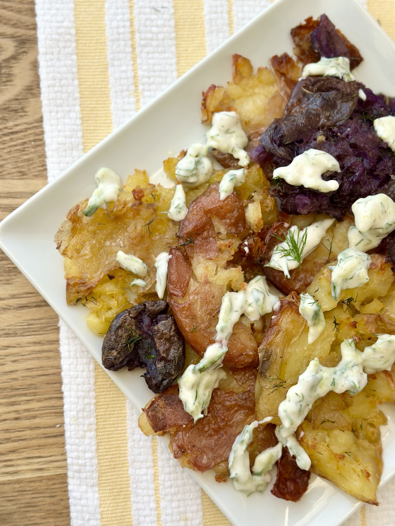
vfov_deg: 39.7
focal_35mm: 48
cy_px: 263
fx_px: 730
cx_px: 198
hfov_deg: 30.3
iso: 80
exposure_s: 1/121
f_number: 1.78
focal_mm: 6.86
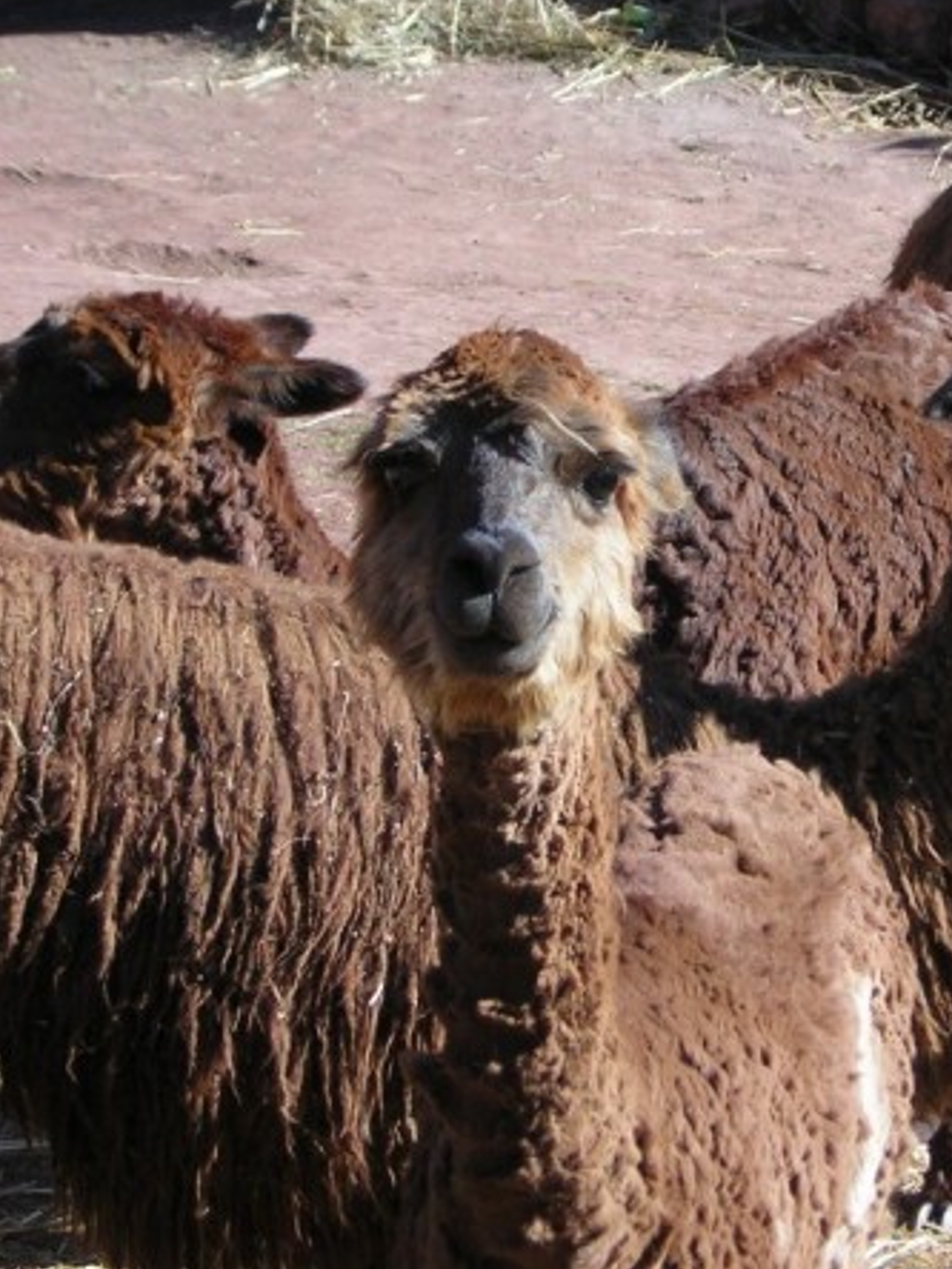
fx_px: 3997
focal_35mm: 109
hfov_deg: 13.6
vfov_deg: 18.0
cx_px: 477
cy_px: 632
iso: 50
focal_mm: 14.1
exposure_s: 1/169
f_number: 4.7
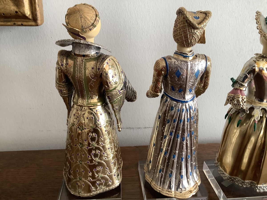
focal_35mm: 31
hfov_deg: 58.4
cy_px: 100
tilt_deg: -23.9
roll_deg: -1.9
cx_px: 134
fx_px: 239
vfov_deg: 45.4
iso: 80
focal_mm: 3.3
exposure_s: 1/50
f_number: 2.4
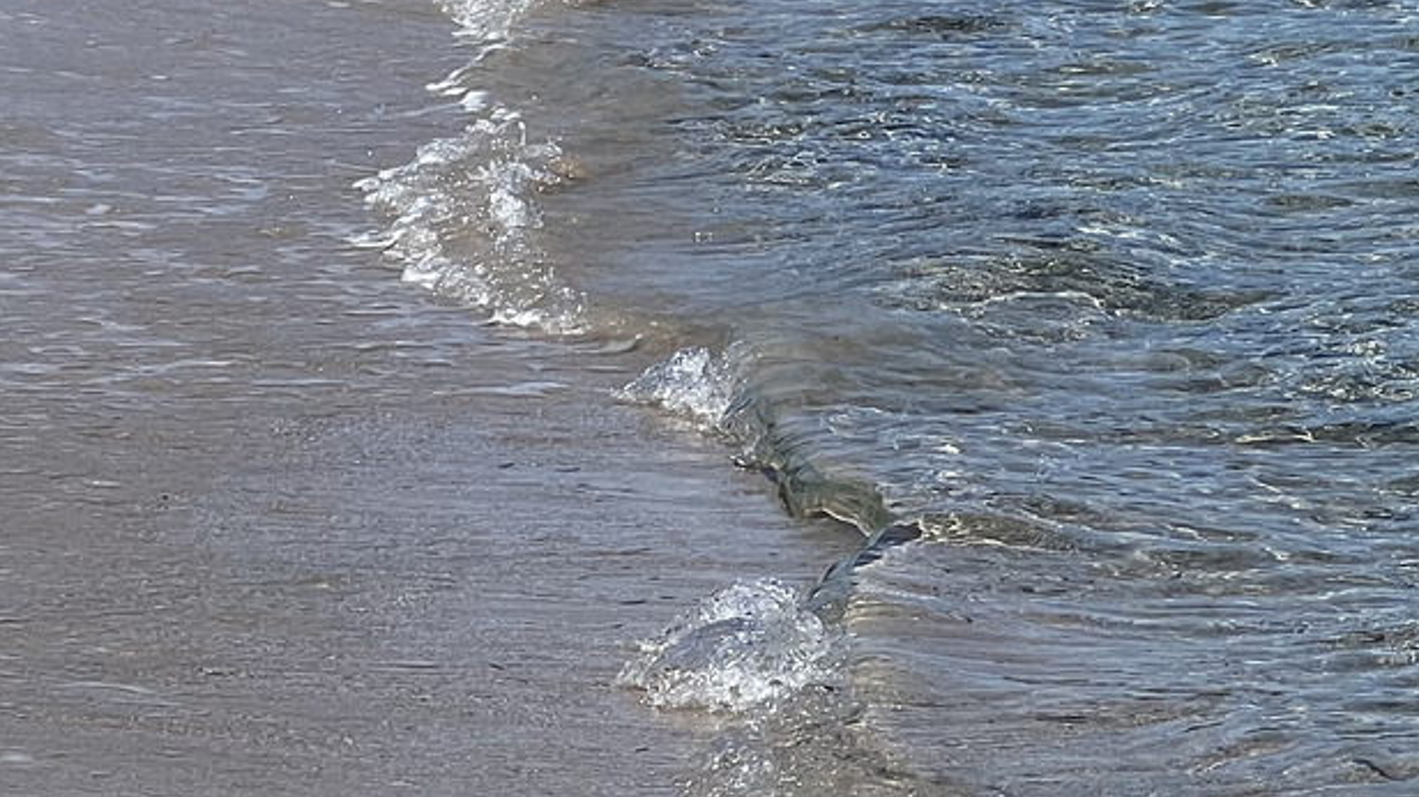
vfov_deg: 5.5
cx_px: 1612
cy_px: -320
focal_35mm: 218
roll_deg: +1.4
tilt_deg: -2.5
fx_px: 8200
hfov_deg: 9.8
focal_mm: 9
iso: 32
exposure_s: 1/1043
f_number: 2.8
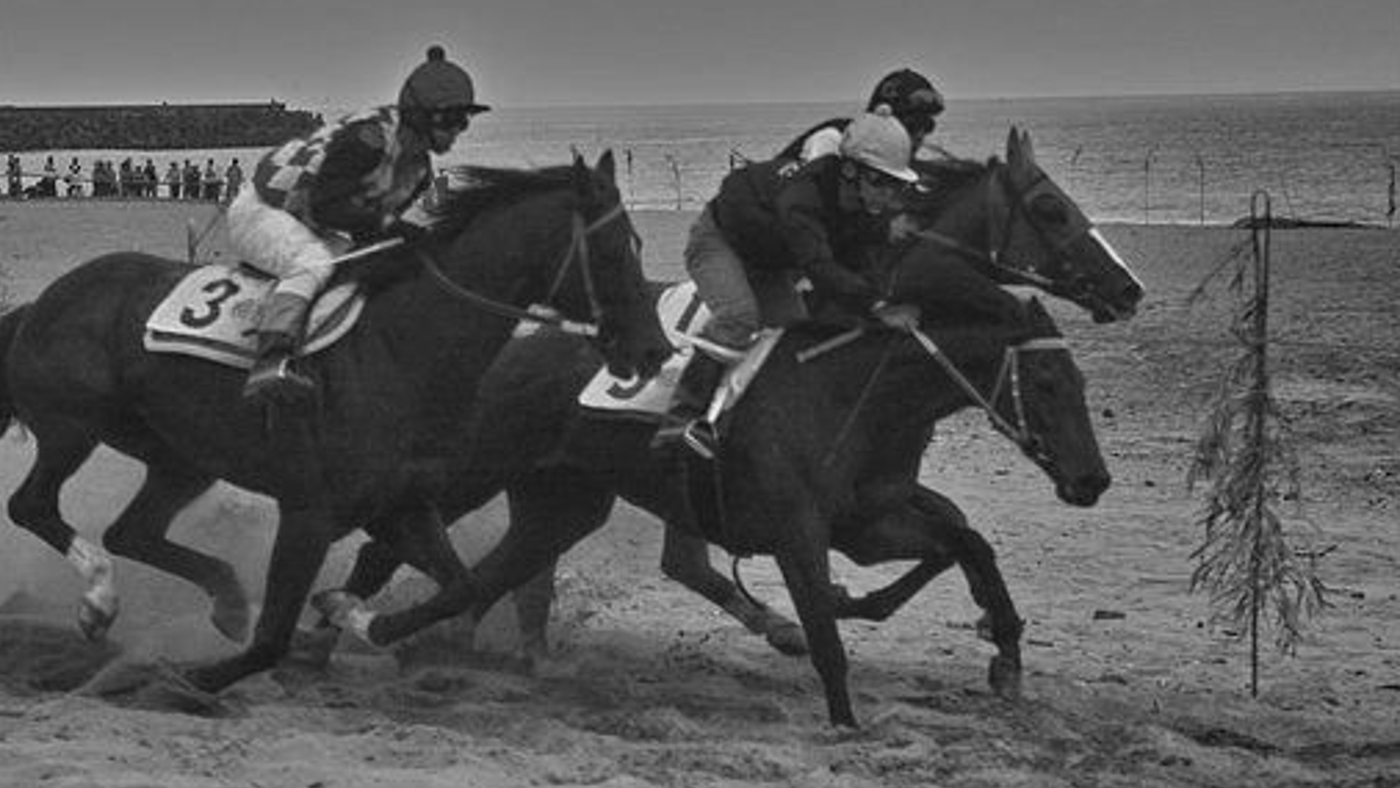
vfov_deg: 9.6
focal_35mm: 126
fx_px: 4679
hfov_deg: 17.0
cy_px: 325
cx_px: 703
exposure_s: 1/3000
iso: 200
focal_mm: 70
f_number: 3.5
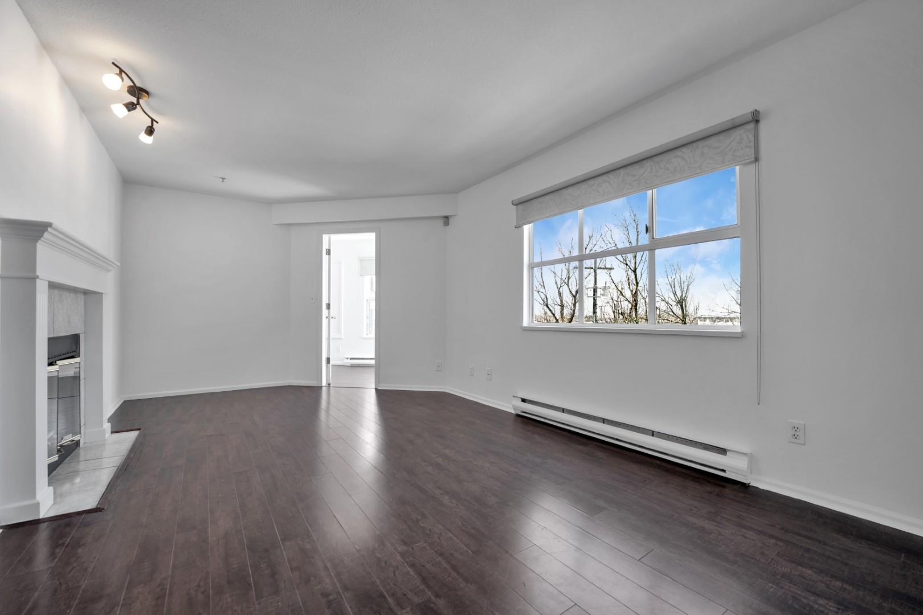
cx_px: 462
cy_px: 308
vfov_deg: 81.2
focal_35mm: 14
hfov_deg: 104.3
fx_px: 359
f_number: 4
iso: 100
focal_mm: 14
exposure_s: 1/60
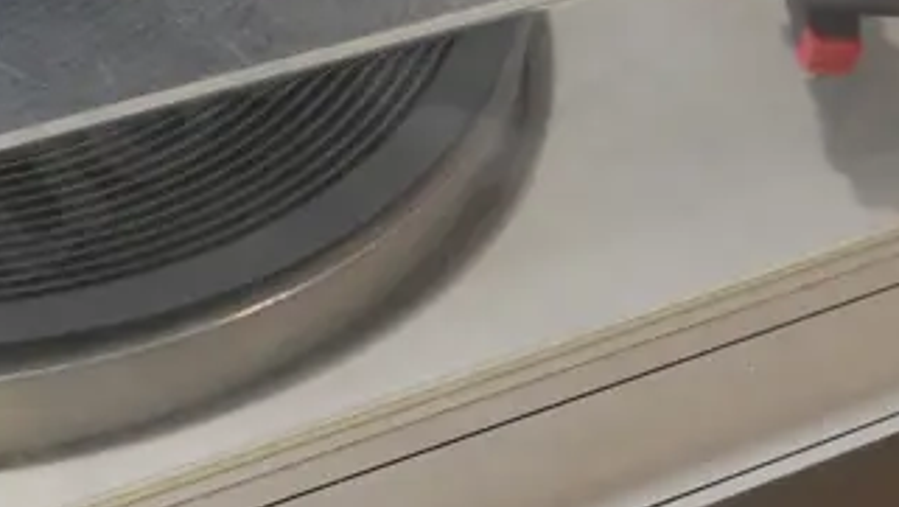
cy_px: 183
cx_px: 50
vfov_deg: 9.7
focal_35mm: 125
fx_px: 2981
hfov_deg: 16.9
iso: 320
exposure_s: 1/60
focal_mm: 18
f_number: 4
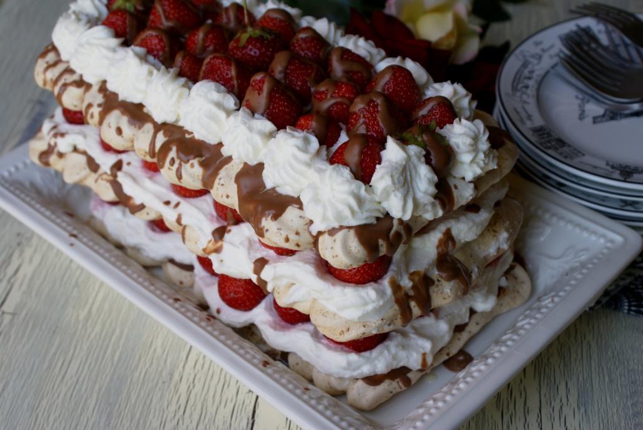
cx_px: 322
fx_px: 1073
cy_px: 215
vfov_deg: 22.7
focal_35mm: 60
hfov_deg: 33.4
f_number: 6.3
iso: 160
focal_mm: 40
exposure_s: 1/60
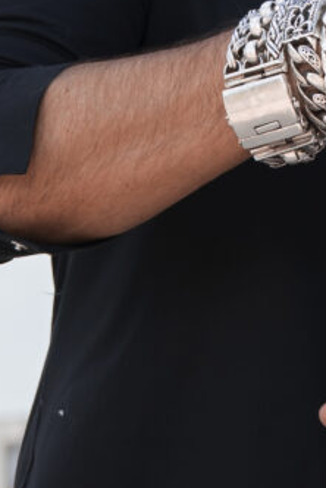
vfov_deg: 5.8
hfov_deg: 3.8
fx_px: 4808
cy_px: -138
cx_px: 644
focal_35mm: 354
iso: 32
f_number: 4.5
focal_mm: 46
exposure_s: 1/200
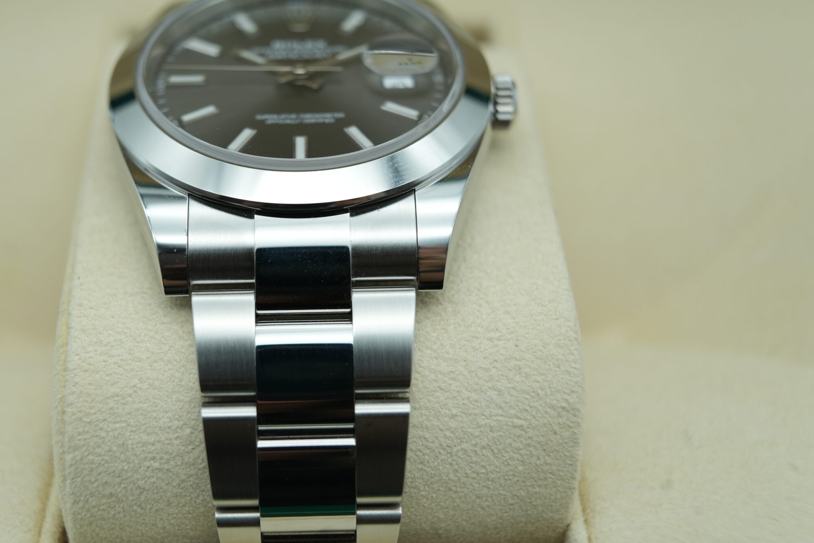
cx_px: 307
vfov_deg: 29.9
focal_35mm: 45
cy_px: 250
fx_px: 1018
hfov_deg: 43.3
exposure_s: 1/250
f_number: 5
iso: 400
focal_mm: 35
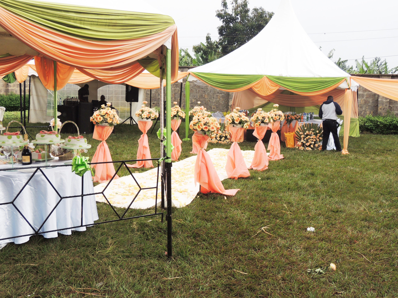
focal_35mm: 40
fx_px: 460
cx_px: 199
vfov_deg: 36.0
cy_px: 149
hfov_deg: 46.8
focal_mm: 7.1
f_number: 3.3
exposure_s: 1/320
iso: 100
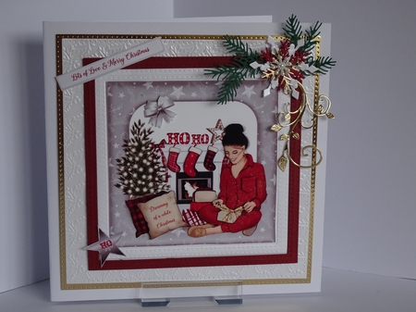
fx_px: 877
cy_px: 156
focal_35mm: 73
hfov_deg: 26.7
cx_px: 208
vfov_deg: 20.1
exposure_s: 1/250
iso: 320
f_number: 5
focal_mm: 12.42
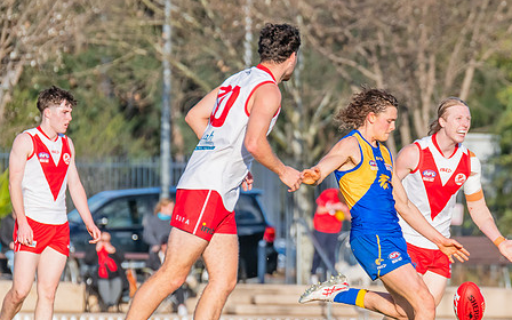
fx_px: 10005
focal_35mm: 717
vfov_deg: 1.8
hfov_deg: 2.9
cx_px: 413
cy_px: 204
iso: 800
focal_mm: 360
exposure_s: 1/1250
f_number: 9
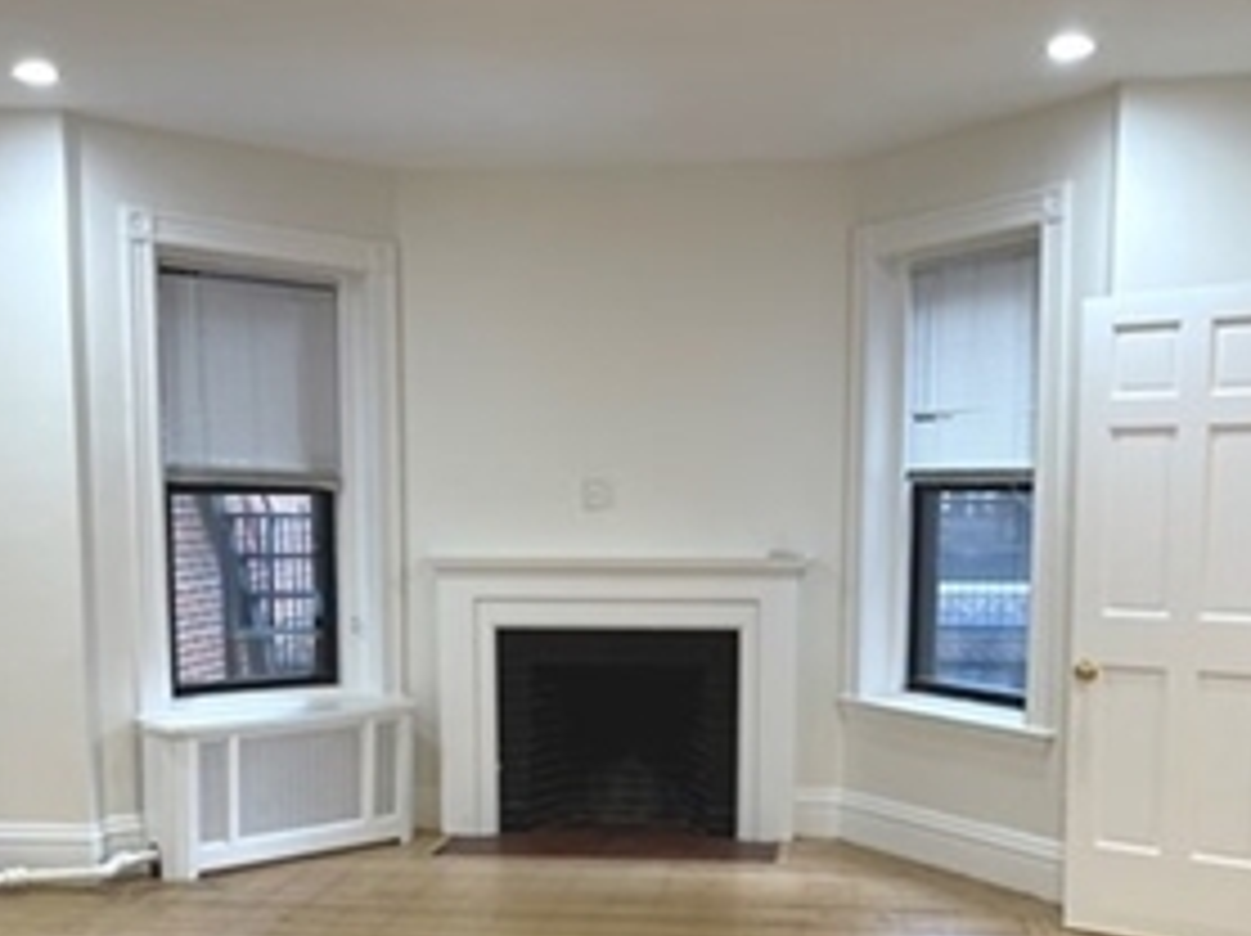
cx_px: 637
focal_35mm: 46
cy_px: 713
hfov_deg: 41.3
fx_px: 1661
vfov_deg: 30.9
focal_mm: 5.1
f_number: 1.6
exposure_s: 1/60
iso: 80
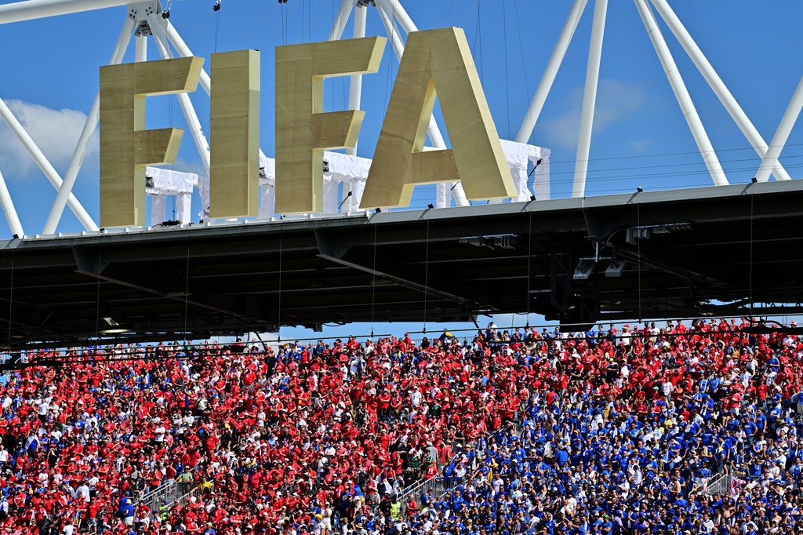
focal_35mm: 140
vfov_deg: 9.8
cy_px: 268
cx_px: 402
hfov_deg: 14.7
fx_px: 3122
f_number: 10
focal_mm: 140
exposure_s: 1/2500
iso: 640
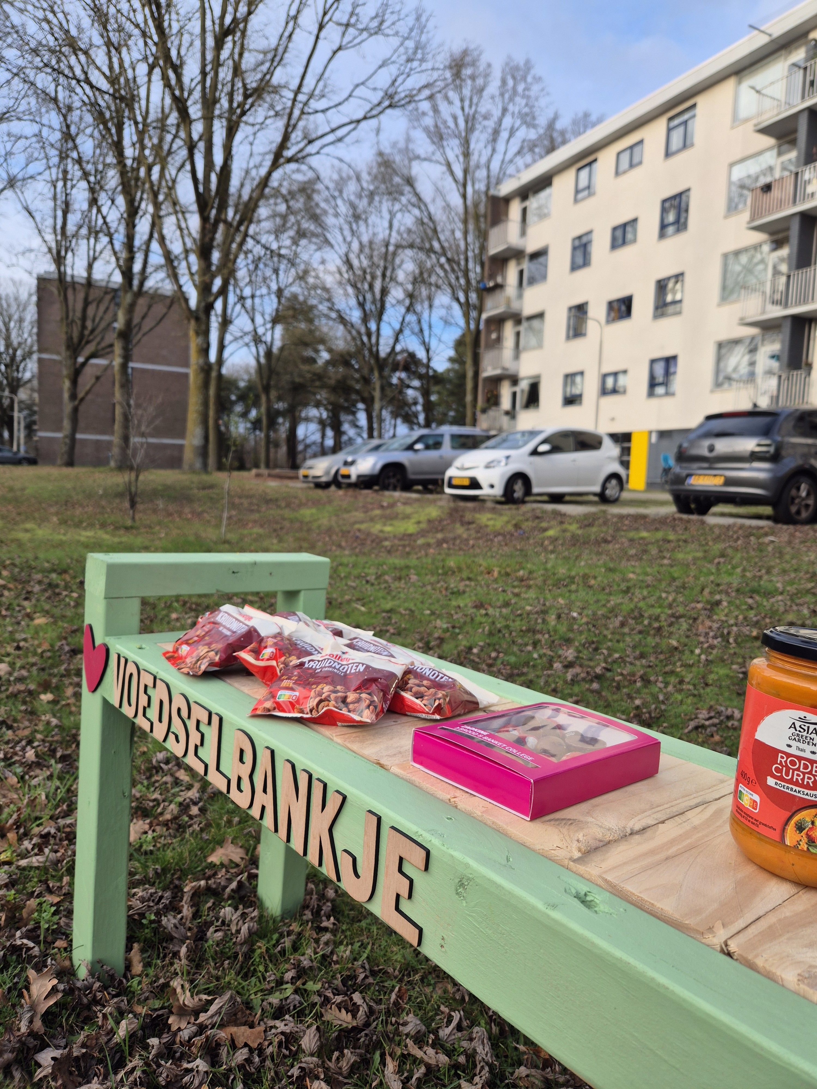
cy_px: 544
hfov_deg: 58.9
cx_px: 408
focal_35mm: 23
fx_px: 724
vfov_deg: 73.9
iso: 25
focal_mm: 5.4
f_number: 1.8
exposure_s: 1/403
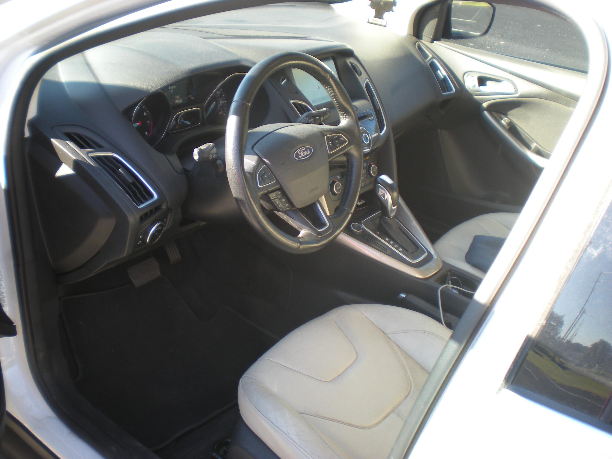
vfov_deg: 37.7
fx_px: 672
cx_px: 306
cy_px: 230
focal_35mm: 38
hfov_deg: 49.0
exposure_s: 1/54.6
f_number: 3.1
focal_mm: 6.3
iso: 64
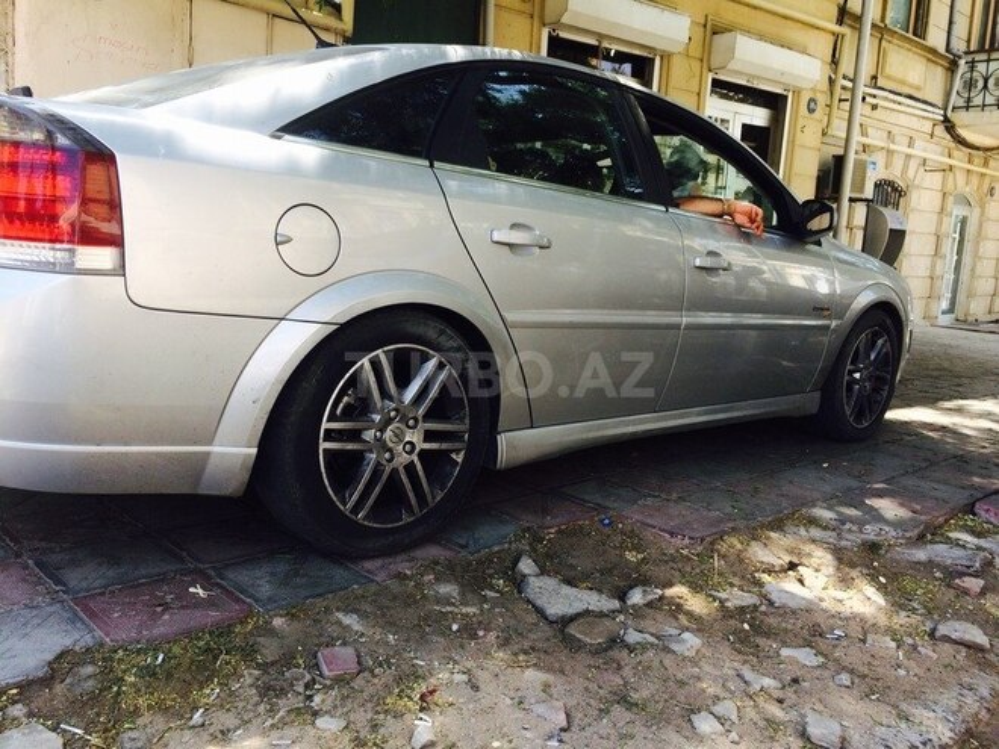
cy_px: 374
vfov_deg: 48.2
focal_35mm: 29
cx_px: 500
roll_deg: -2.7
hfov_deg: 61.7
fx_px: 837
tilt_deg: -8.5
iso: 32
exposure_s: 1/289
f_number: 2.2
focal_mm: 4.15
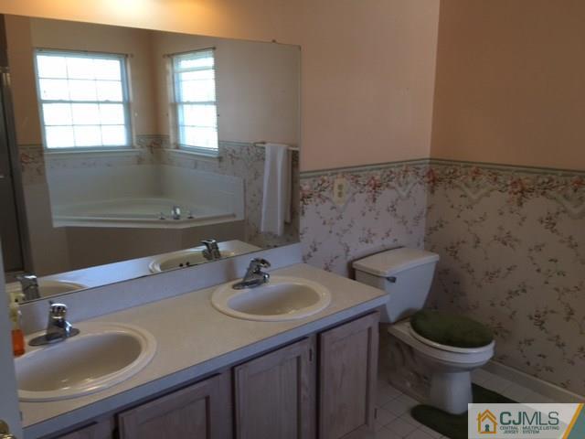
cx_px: 292
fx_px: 490
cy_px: 220
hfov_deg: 61.7
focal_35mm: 29
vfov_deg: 48.2
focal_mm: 4.15
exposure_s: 1/40
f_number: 2.2
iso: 25
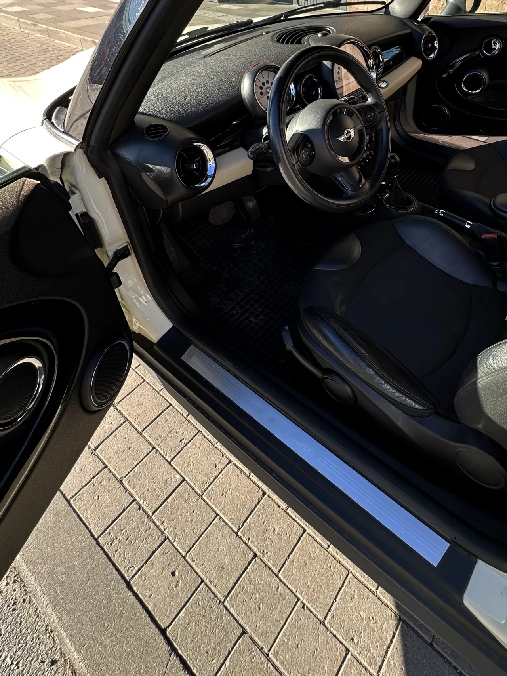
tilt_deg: -32.1
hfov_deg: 61.0
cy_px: 184
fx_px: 410
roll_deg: -1.3
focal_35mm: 21
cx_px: 361
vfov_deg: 74.4
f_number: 2.2
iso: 40
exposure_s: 1/140
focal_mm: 2.22
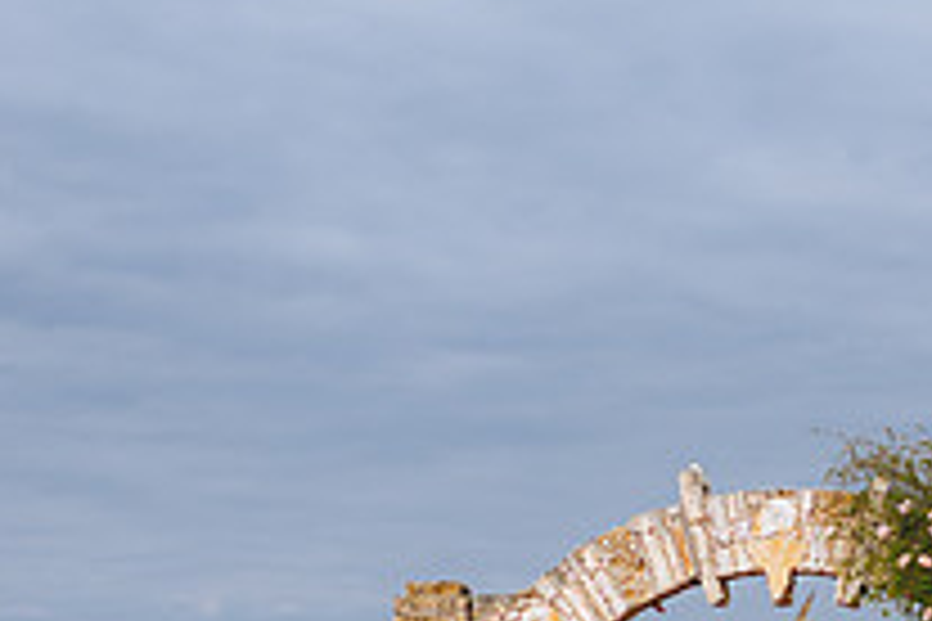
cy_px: 704
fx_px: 2537
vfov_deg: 13.6
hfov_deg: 20.5
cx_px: 783
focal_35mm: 98
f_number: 2
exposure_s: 1/4000
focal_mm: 35
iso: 100
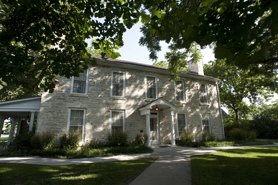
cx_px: 139
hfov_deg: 84.0
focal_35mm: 20
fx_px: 154
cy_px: 92
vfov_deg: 61.9
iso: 200
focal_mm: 20
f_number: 7.1
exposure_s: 1/200
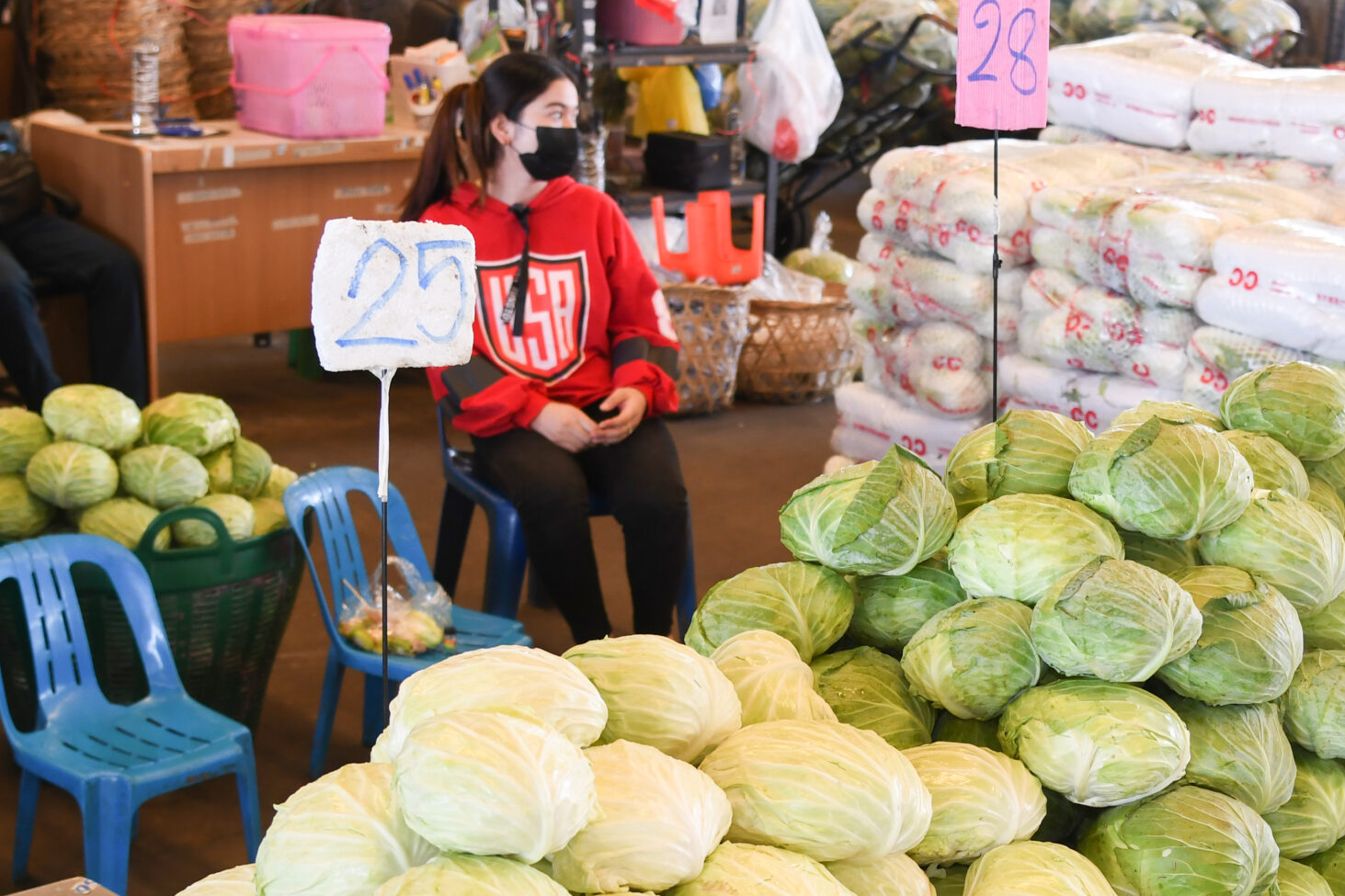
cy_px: 685
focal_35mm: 63
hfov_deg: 31.6
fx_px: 2353
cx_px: 912
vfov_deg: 21.4
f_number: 4
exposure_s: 1/80
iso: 500
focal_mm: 24
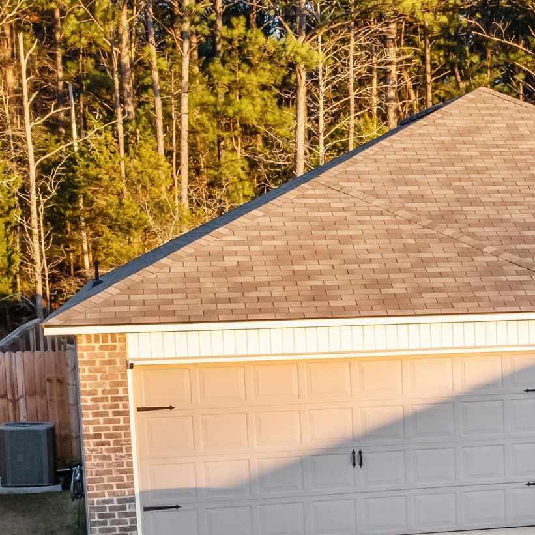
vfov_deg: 19.2
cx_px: 657
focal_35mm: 89
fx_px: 1556
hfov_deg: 18.4
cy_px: 476
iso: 100
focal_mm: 10.26
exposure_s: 1/240
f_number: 4
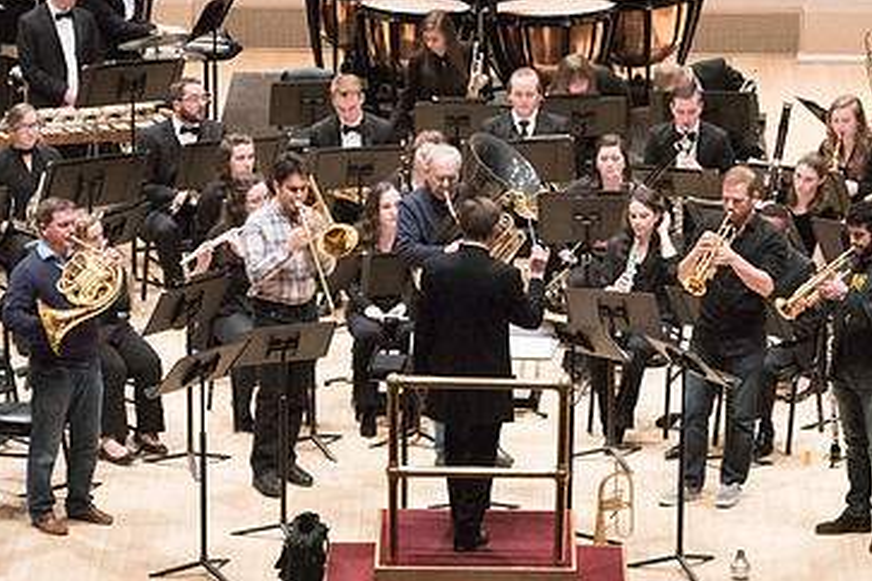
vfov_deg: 6.1
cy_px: 167
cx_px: 459
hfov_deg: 9.2
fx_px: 5425
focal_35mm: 224
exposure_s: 1/160
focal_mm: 140
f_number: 6.3
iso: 12800
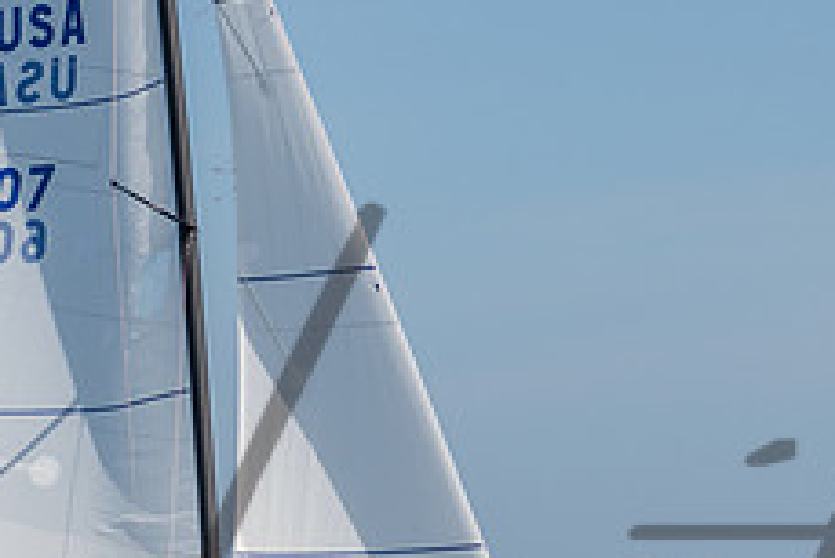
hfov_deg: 6.2
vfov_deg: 4.1
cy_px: 618
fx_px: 7752
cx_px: 406
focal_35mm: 334
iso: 200
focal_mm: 86
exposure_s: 1/1250
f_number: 6.3
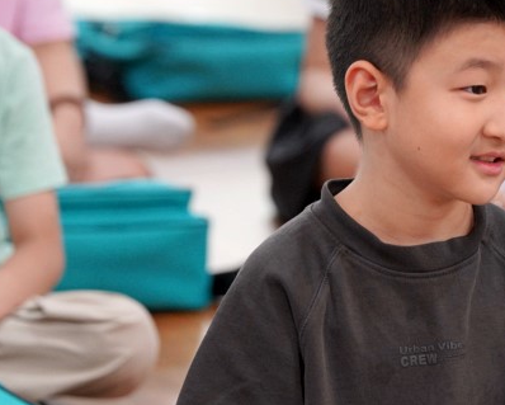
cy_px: 98
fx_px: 5295
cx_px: 527
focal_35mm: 354
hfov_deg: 5.4
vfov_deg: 4.4
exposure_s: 1/200
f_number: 4
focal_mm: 167
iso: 2500
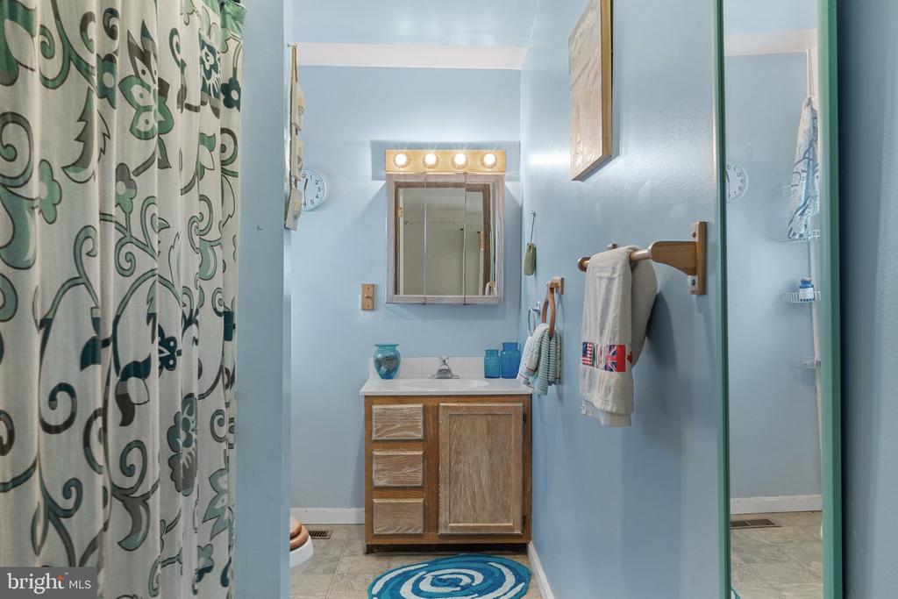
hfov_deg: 61.9
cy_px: 300
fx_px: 748
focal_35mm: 30
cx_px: 449
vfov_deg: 43.6
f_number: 9
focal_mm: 20
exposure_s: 2.5
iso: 100
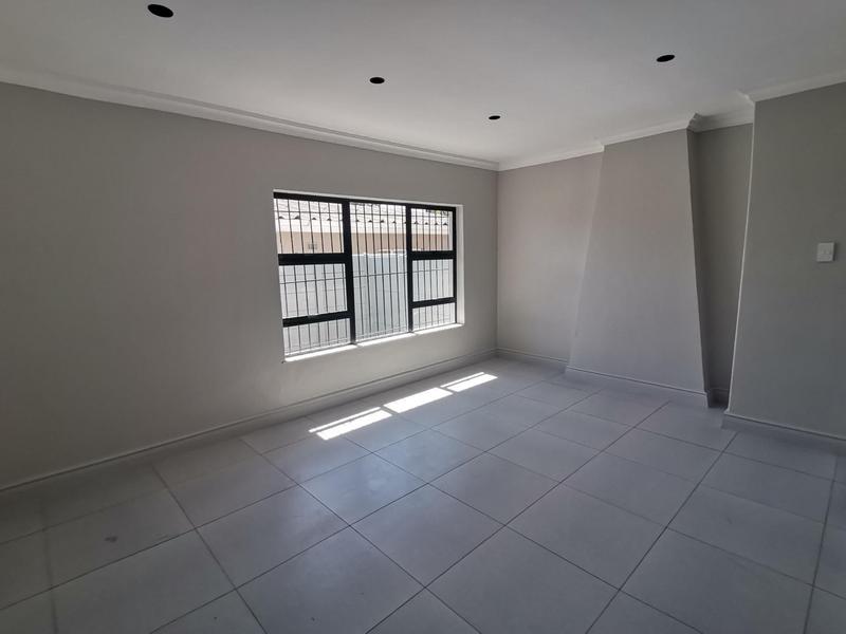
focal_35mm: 17
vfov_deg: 74.7
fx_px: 415
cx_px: 423
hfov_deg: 91.0
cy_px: 317
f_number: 2.4
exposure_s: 1/255
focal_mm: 1.78
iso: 50
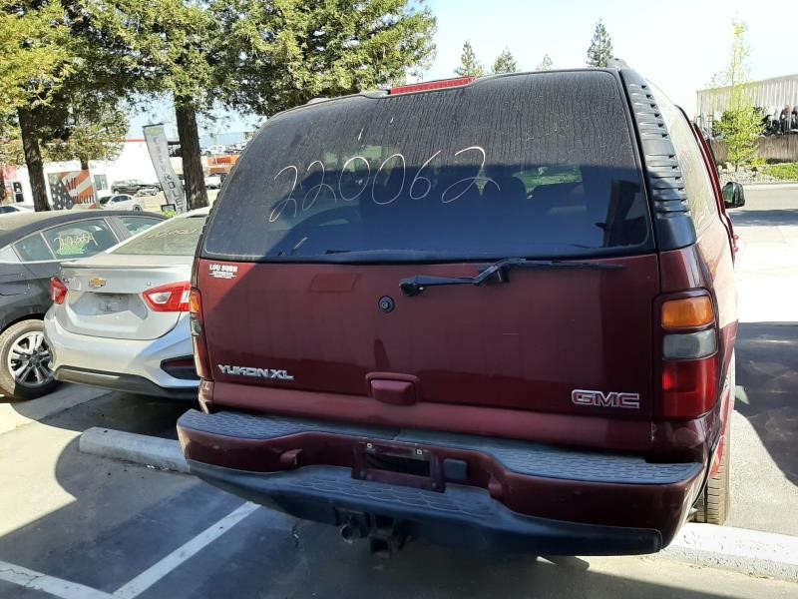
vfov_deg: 53.1
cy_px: 300
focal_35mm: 26
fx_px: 599
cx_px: 399
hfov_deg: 67.3
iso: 40
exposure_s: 1/641
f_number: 1.7
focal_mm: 3.93
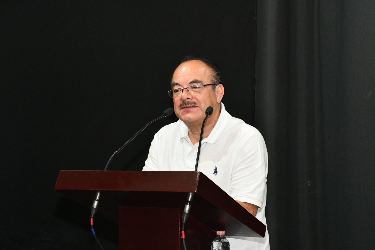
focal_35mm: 93
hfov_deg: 21.9
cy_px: 125
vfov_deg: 14.7
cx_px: 188
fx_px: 969
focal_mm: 62
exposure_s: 1/50
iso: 4000
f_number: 10
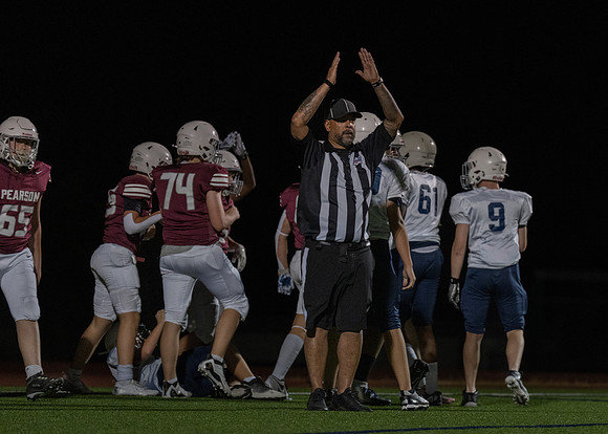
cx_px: 451
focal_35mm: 295
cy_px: 219
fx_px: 5087
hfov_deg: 6.8
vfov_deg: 4.9
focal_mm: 200
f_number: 2.8
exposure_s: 1/1000
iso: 3200
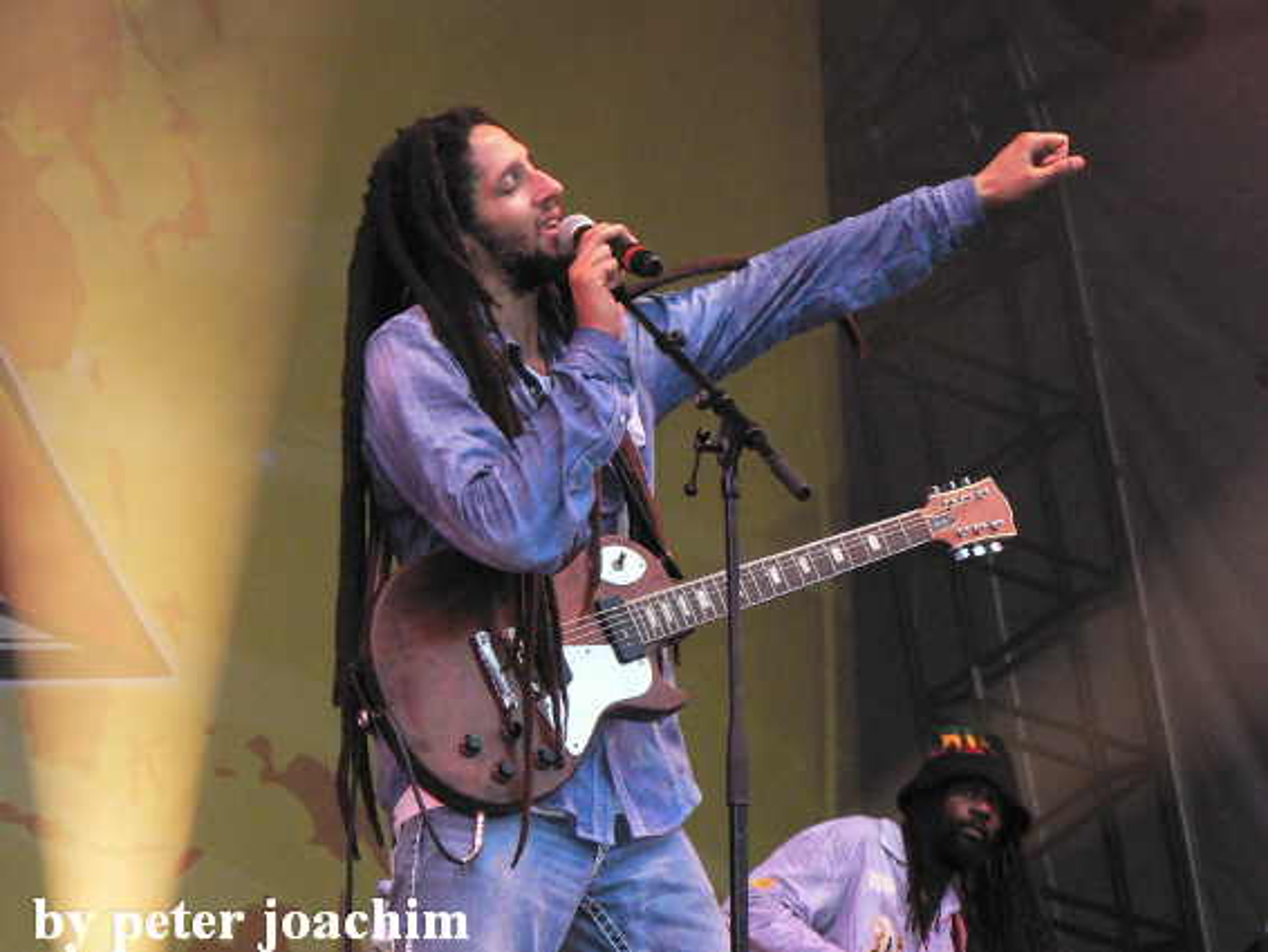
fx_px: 4507
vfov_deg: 12.1
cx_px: 634
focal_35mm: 123
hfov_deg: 16.0
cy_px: 476
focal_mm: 21.2
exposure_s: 1/60
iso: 400
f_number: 3.2
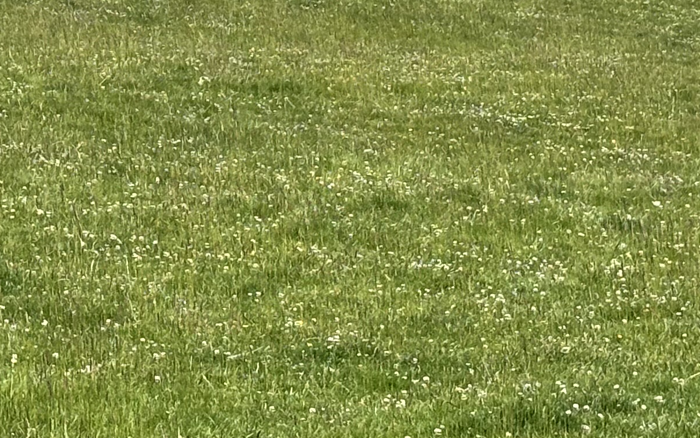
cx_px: 135
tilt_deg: +5.9
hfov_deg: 11.3
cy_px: -274
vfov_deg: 7.0
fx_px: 3510
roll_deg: +0.9
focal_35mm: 184
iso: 32
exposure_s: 1/2778
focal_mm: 5.96
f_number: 1.6
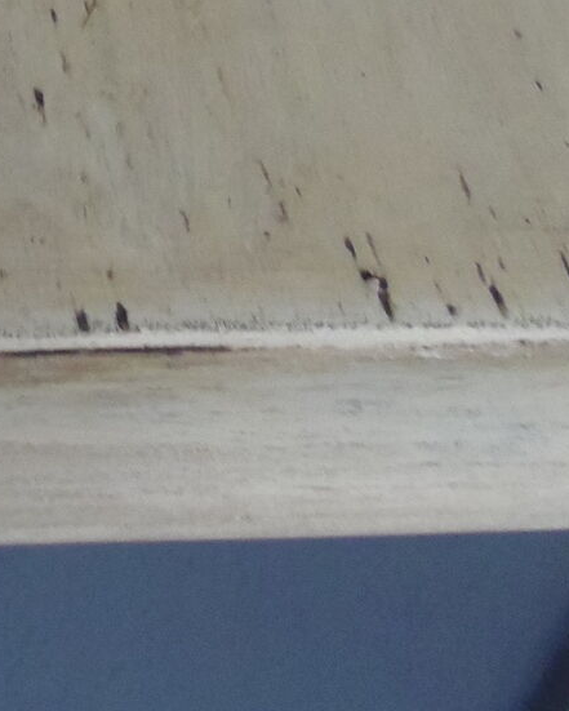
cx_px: -329
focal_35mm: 85
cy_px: -466
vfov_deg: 18.7
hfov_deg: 16.2
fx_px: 1789
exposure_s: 1/30
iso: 320
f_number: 2.9
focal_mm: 4.3
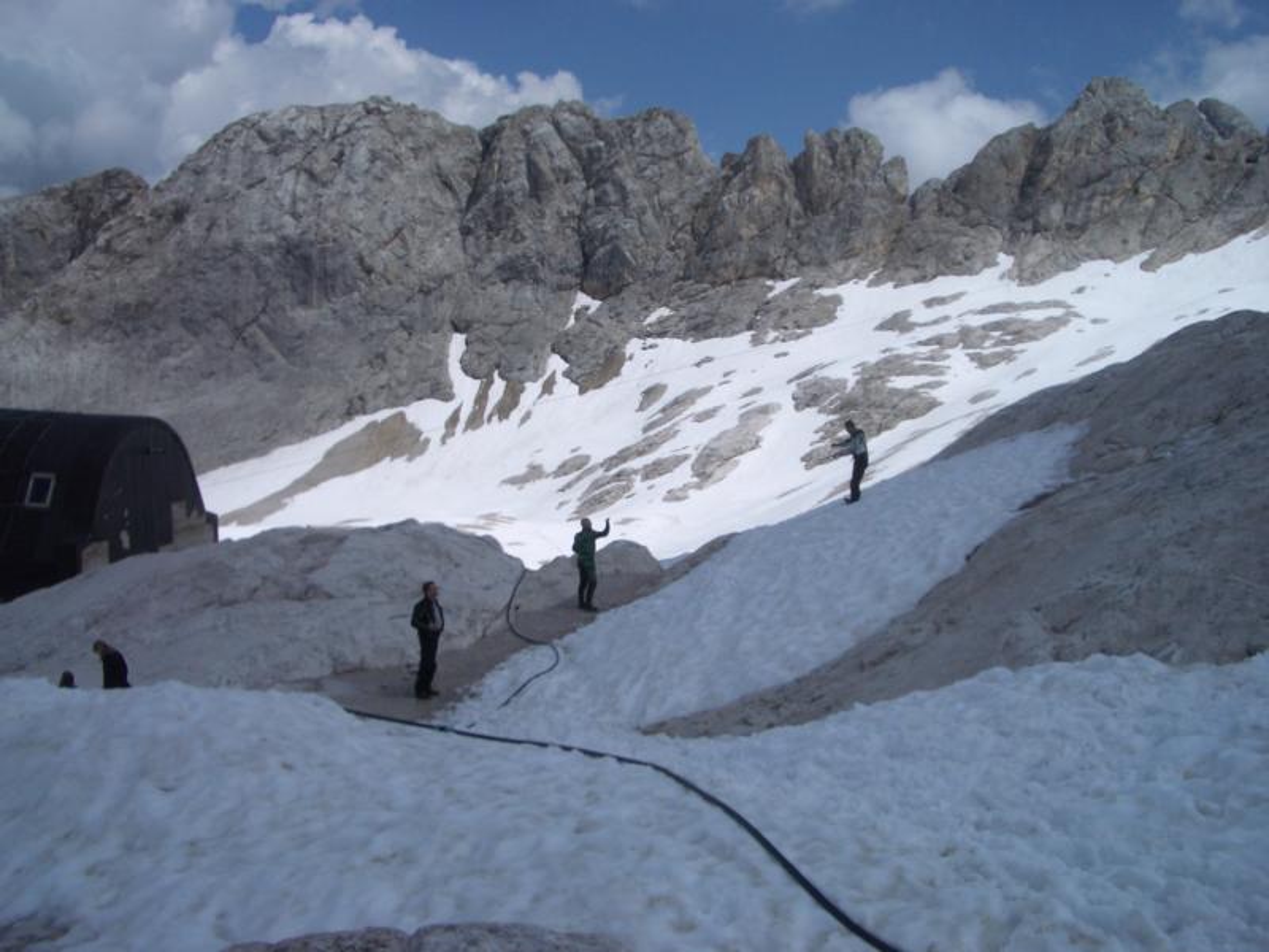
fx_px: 1283
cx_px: 634
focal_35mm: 35
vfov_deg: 40.7
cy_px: 476
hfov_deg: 52.6
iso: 50
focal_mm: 5.8
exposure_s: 1/2000
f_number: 4.3
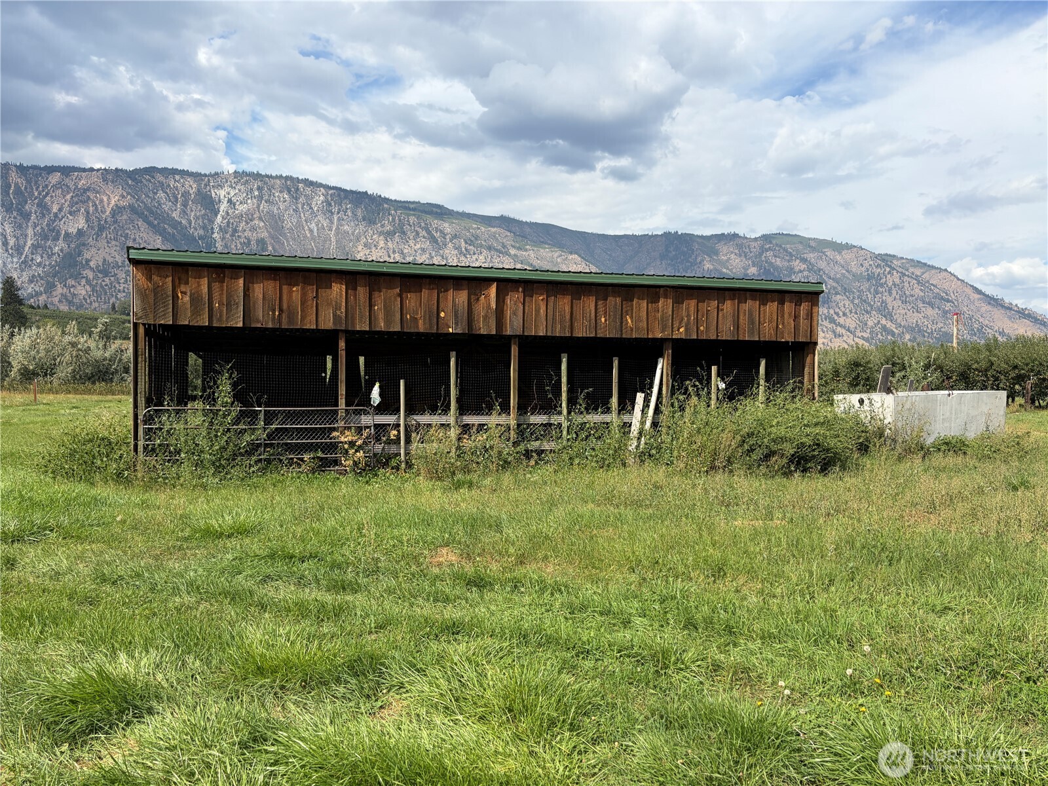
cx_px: 524
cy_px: 393
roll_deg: +0.1
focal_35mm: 26
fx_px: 787
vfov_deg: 53.1
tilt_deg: -0.6
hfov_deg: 67.3
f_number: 1.6
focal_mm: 5.96
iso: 50
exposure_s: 1/3831
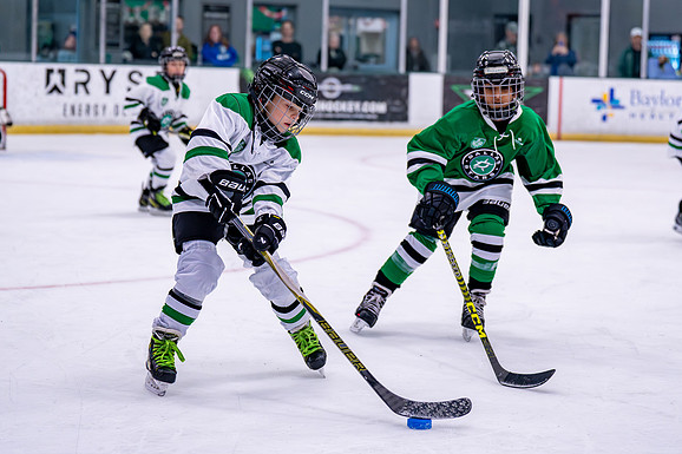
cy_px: 180
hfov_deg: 20.6
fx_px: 1875
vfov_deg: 13.8
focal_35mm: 99
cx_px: 345
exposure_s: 1/1250
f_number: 2.8
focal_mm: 70
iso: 2500
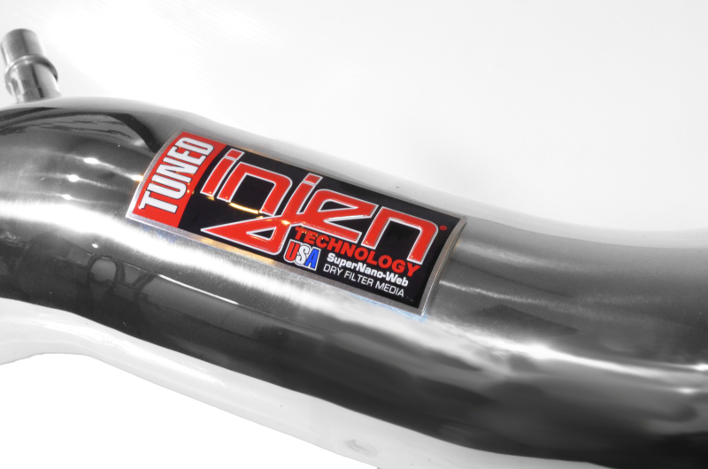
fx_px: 1413
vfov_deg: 18.8
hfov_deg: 28.1
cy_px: 234
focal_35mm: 72
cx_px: 354
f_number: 22
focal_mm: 48
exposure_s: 1/20
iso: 4000
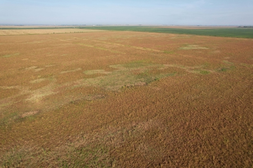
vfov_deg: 57.2
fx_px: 155
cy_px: 84
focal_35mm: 22
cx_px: 126
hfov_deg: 78.6
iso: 100
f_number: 2.8
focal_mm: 8.38
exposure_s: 1/1250
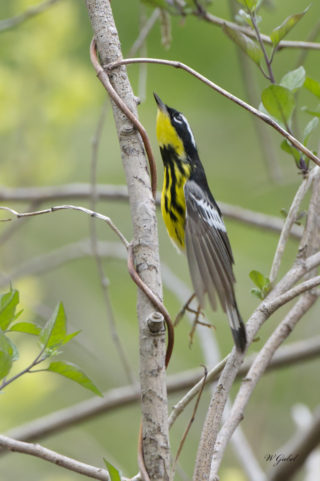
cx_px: 160
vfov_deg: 2.8
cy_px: 240
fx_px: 10006
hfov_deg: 1.8
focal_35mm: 750
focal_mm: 500
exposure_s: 1/1600
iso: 1400
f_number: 7.1
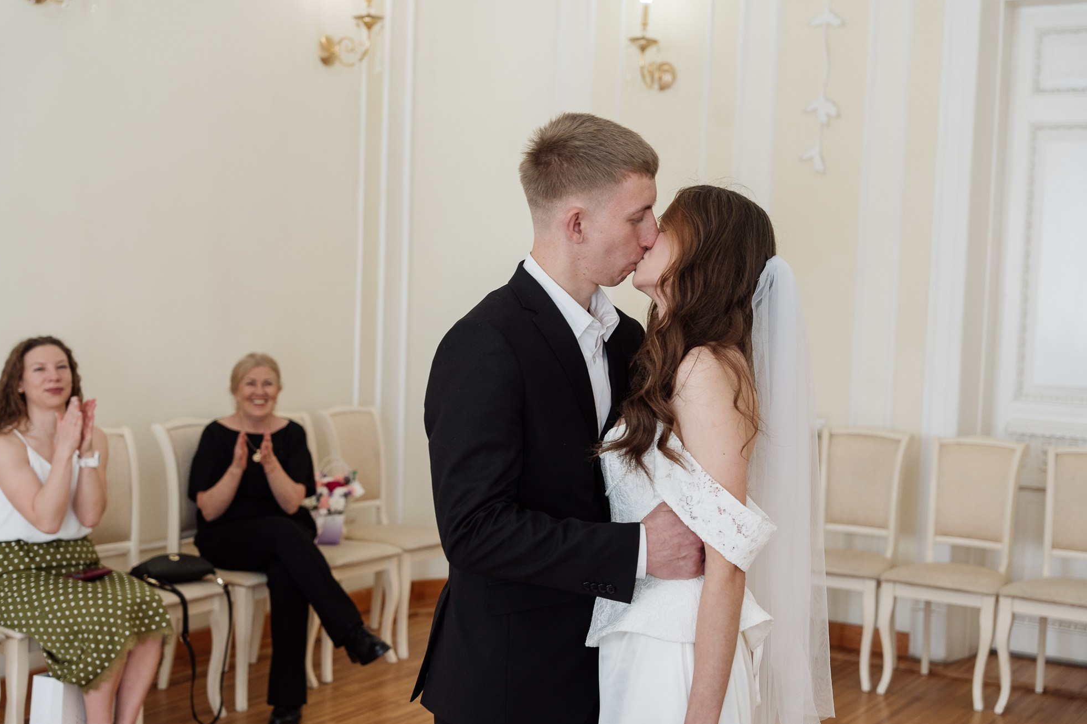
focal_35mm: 51
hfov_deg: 38.9
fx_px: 1540
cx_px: 544
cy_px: 367
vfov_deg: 26.5
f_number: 4
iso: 400
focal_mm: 50.2
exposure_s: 1/160
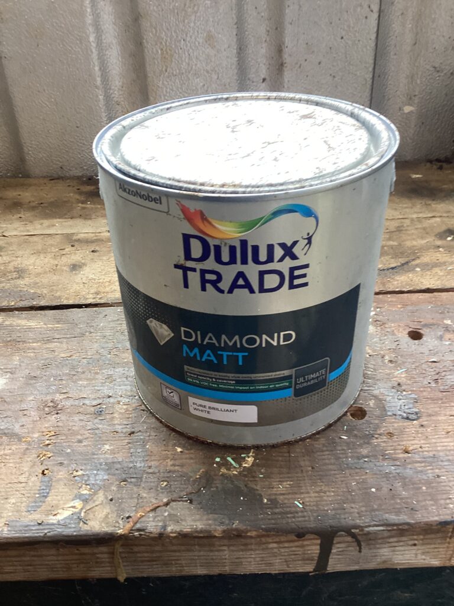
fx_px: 542
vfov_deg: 58.4
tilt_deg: -34.7
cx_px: 227
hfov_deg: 45.4
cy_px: 303
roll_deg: +2.6
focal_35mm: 31
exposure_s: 1/50
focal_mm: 3.3
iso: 80
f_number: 2.4
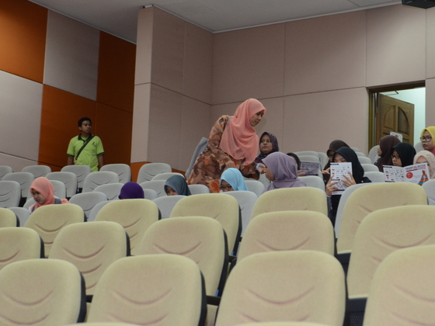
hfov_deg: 21.6
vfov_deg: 16.3
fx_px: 1138
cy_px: 162
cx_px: 238
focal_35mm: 91
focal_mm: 55
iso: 1600
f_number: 5
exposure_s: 1/60
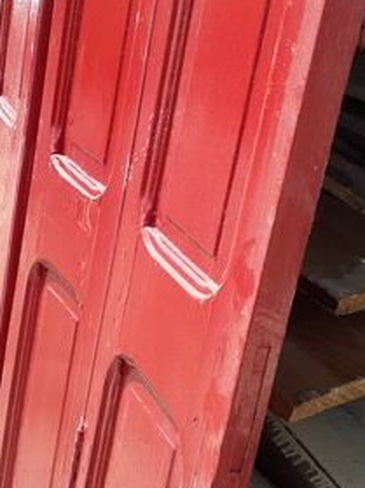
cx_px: 215
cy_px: 199
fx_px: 816
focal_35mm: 58
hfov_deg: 25.2
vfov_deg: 33.2
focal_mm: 3.6
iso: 40
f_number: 1.9
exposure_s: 1/561
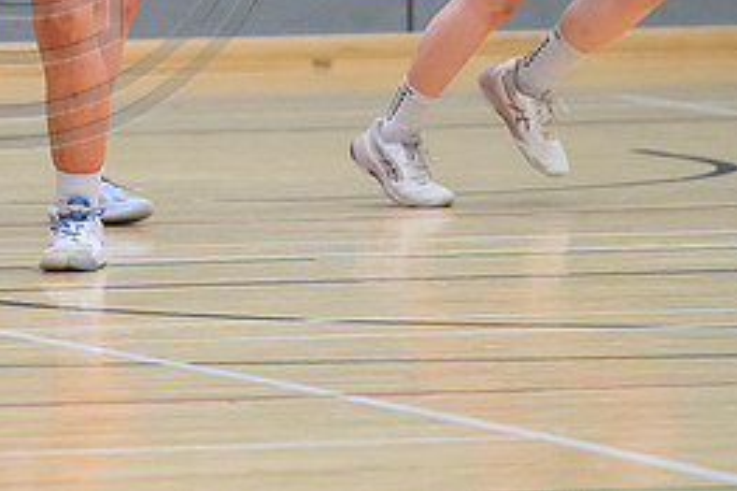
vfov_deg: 2.1
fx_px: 13503
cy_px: -142
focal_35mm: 660
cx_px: -16
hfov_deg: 3.1
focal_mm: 200
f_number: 3.2
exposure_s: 1/1250
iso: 6400
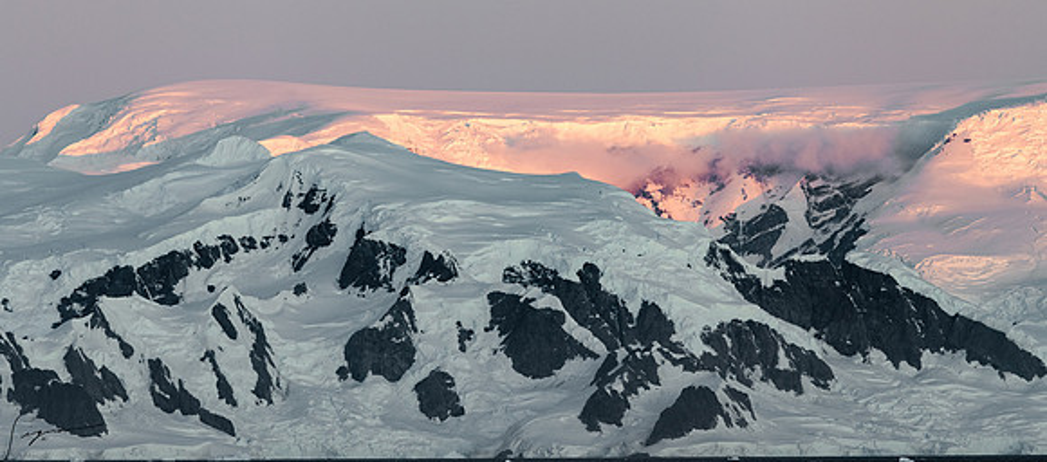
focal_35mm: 339
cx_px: 521
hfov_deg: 6.7
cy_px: 124
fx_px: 8958
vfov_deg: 3.0
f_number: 5.6
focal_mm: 300
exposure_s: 1/400
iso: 1000
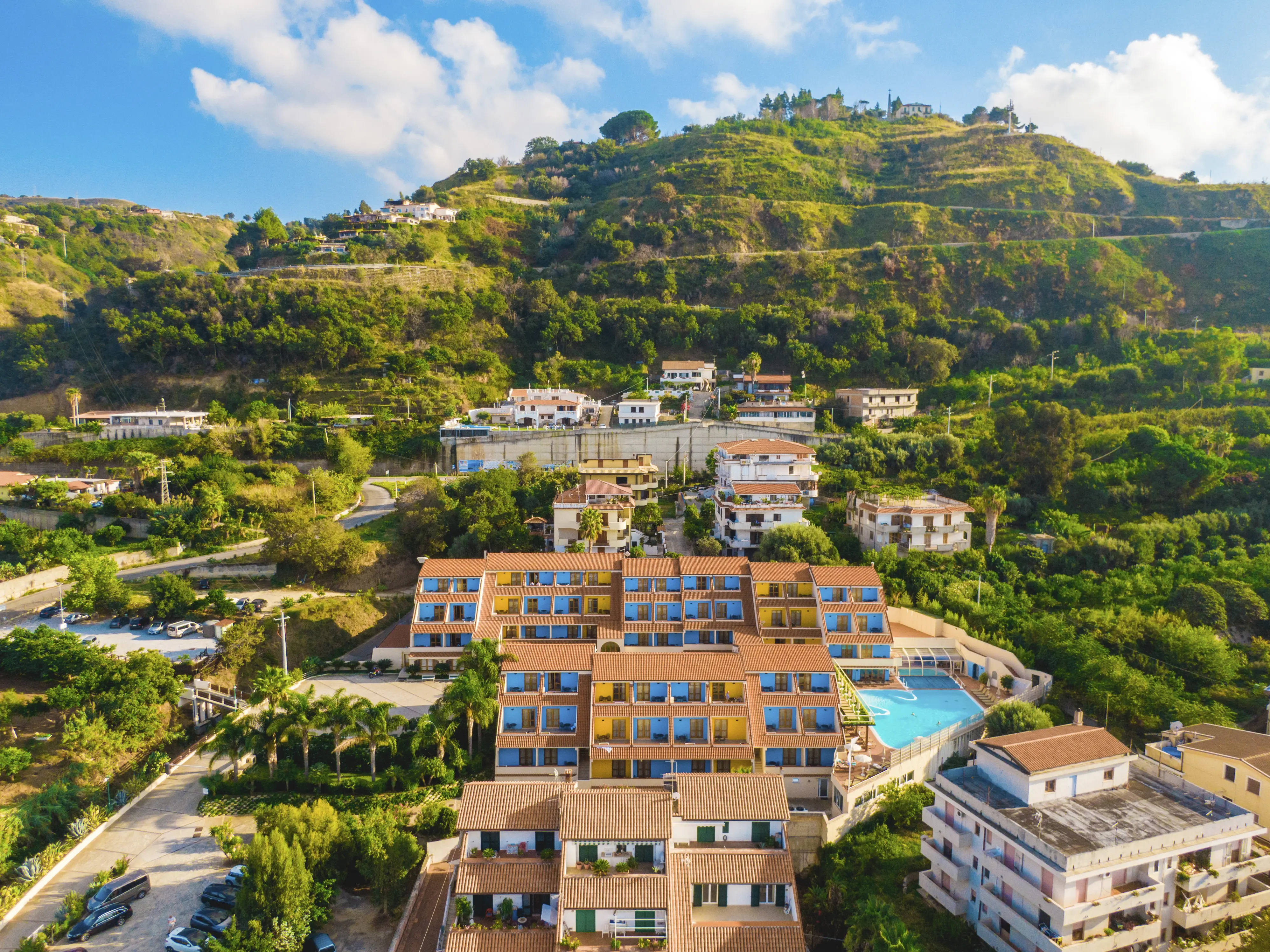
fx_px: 880
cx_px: 635
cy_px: 476
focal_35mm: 24
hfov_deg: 71.6
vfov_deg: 56.8
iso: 100
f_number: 2.8
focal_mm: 4.39
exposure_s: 1/100
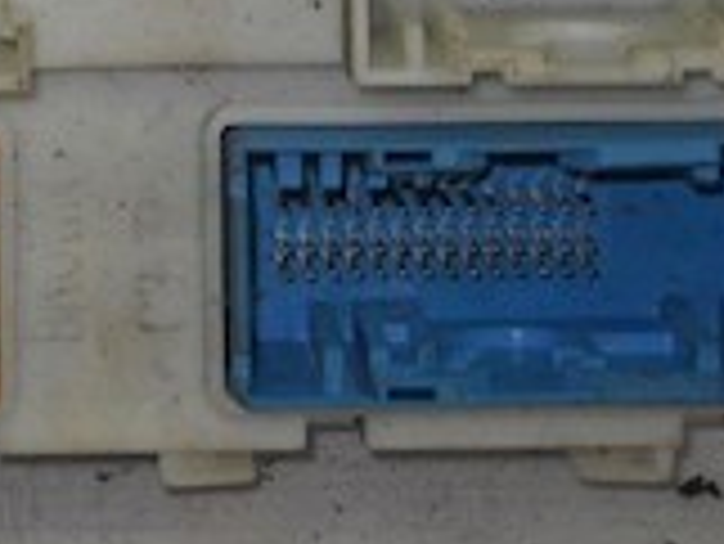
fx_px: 3412
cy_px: -414
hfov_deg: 12.0
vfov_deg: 8.8
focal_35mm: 163
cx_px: -36
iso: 80
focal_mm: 6.72
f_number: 5.5
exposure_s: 1/40
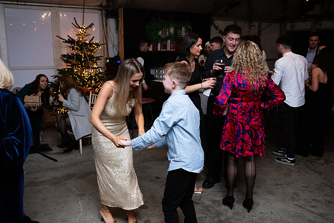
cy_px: 112
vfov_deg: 37.9
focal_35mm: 35
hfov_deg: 54.4
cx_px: 167
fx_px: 325
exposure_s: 1/160
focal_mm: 35
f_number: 3.5
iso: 800
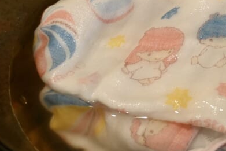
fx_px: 578
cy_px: 131
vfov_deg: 14.7
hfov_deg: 21.3
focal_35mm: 92
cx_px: 234
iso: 450
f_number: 4.2
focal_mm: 24
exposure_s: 1/125
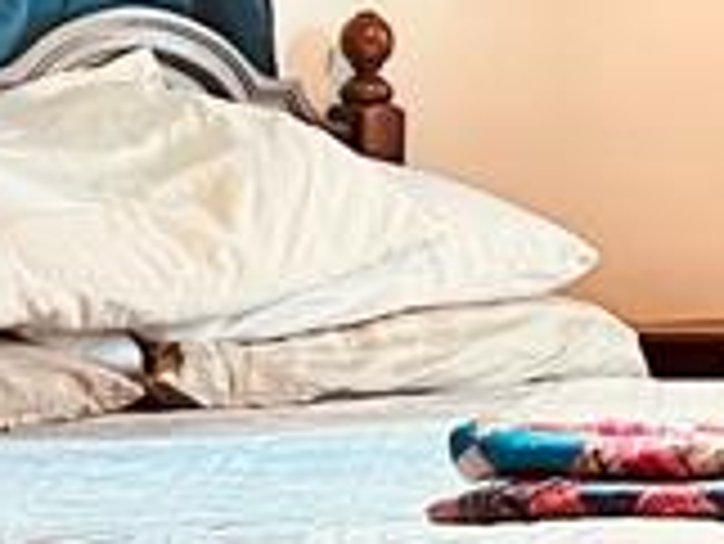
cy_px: -18
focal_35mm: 165
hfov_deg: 11.4
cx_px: 1106
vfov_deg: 8.9
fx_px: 3454
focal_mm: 5.7
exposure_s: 1/60
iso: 500
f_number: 1.5
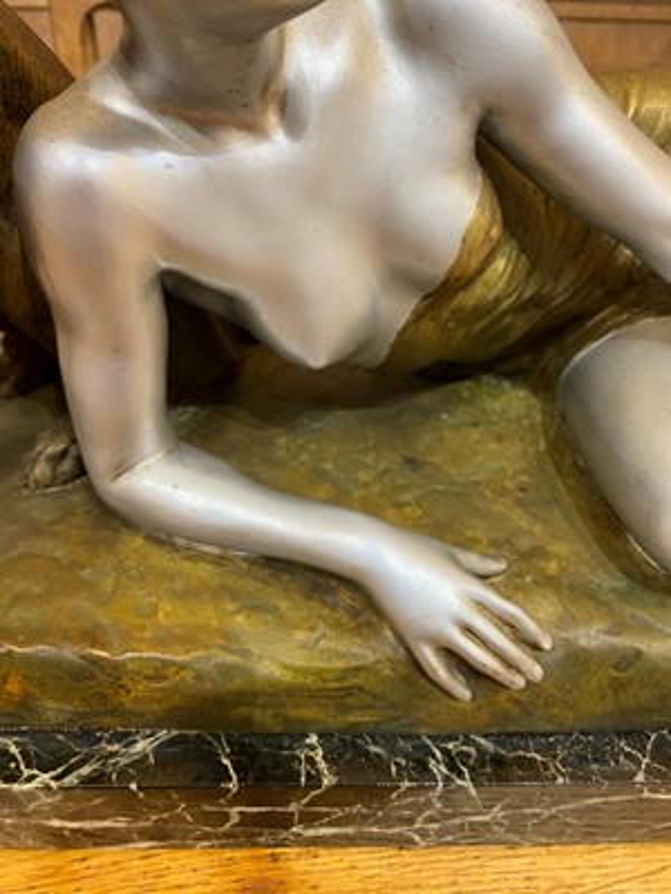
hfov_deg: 53.1
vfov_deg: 67.3
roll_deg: -0.1
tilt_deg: -40.1
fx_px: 672
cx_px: 336
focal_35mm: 26
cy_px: 447
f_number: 1.8
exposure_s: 1/50
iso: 250
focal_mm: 4.25
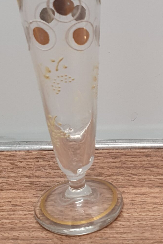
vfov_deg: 29.1
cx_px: 150
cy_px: 88
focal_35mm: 69
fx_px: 468
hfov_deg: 19.3
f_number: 2.4
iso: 160
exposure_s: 1/50
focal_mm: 4.32
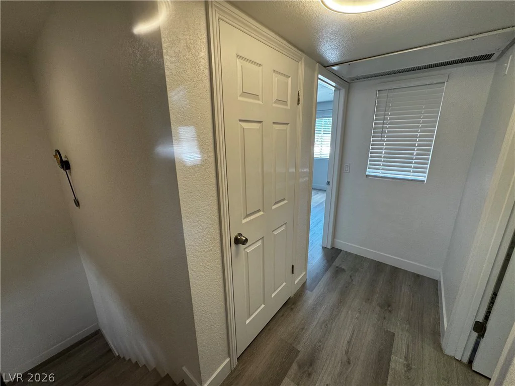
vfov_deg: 85.7
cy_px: 193
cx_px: 258
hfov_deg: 102.1
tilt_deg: -15.3
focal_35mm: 14
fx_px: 208
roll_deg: +0.9
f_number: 2.2
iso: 125
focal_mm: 2.22
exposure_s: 1/120
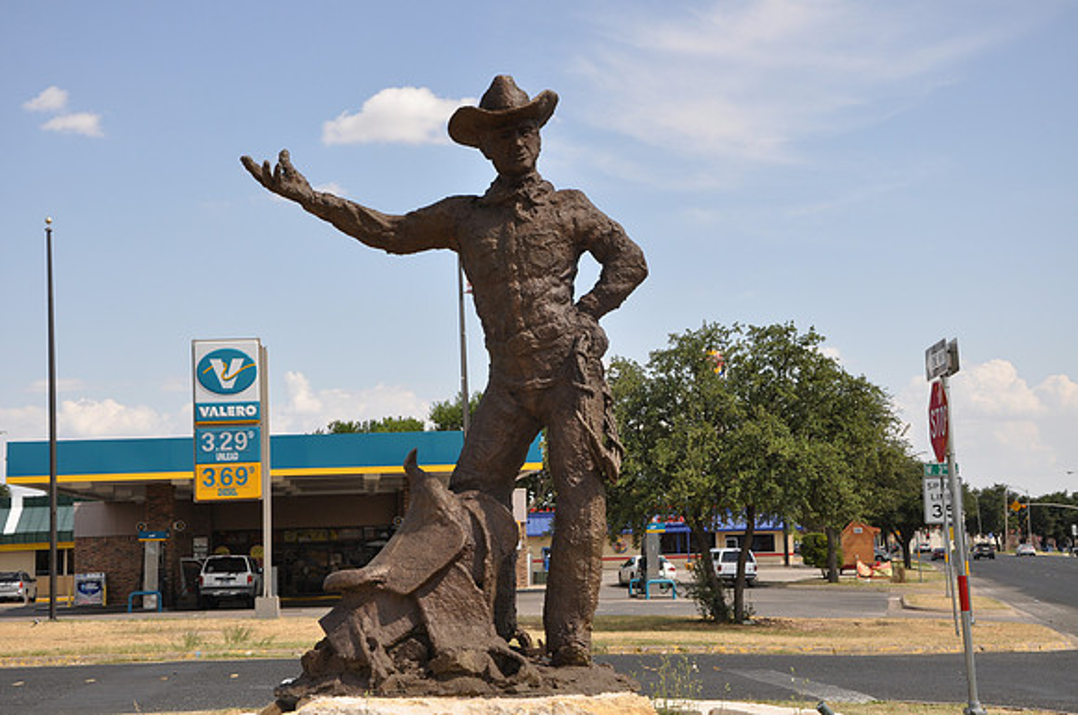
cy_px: 358
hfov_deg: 33.4
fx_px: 1794
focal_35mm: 60
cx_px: 539
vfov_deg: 22.6
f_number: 8
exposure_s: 1/250
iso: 200
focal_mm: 40
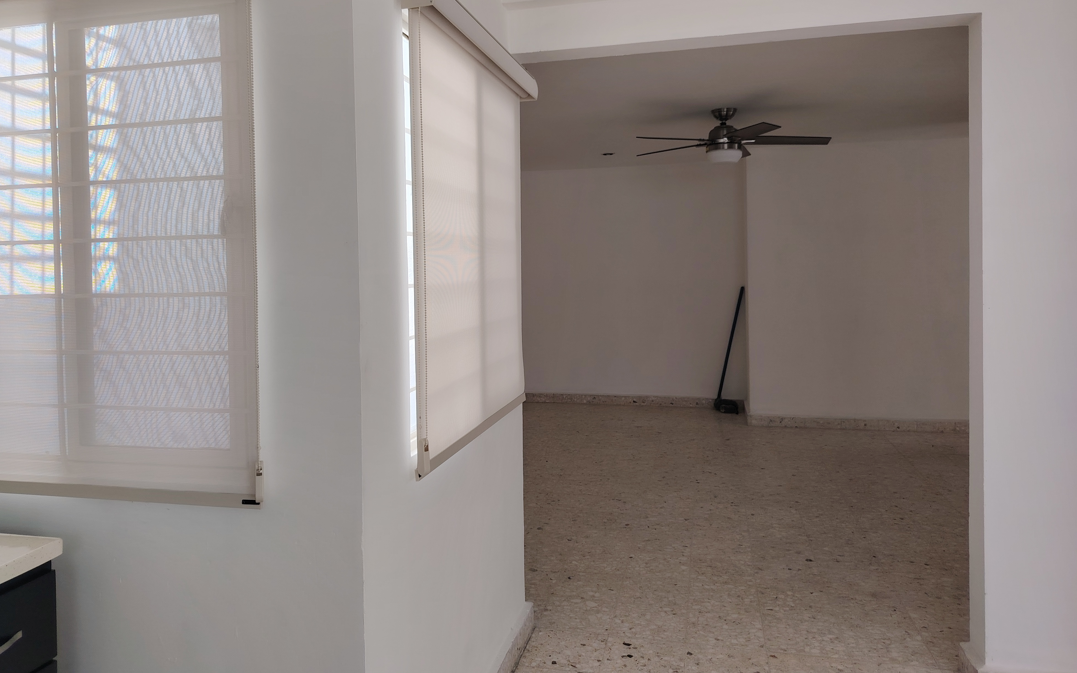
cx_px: 531
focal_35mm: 26
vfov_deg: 47.4
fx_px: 763
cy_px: 287
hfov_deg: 70.4
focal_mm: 5.25
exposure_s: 1/100
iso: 191
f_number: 1.75
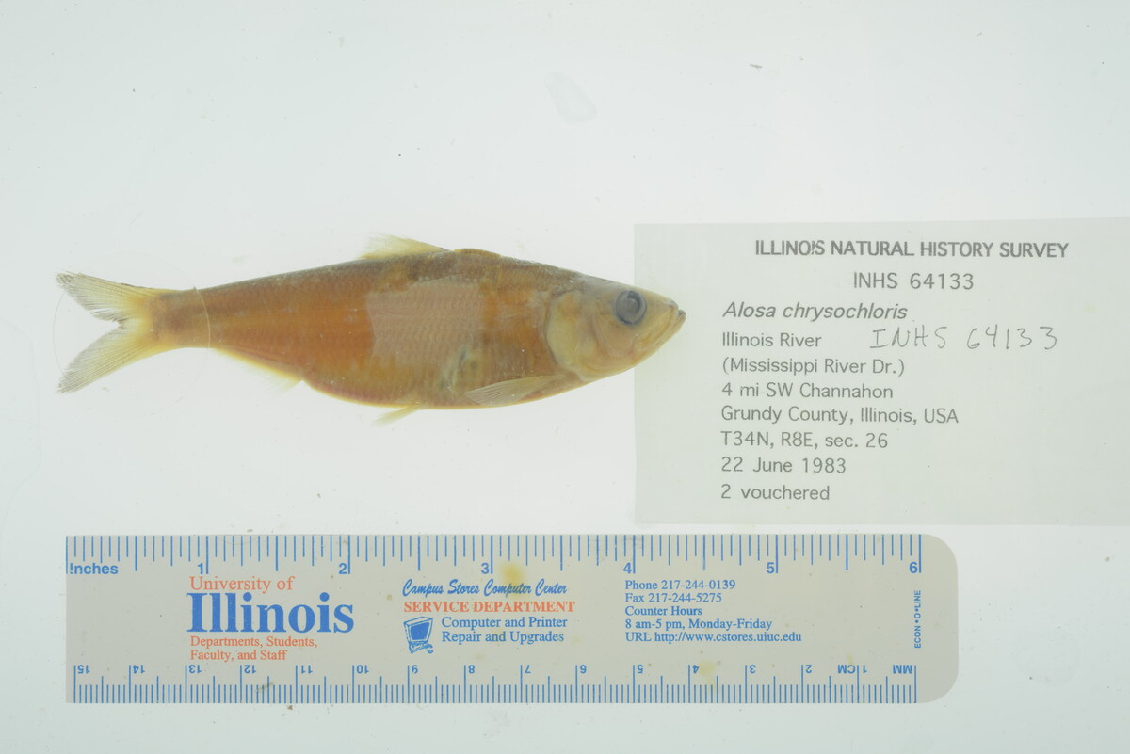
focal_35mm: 60
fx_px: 1884
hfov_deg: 33.4
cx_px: 565
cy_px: 377
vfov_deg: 22.6
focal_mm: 60
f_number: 14
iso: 100
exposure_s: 1/40
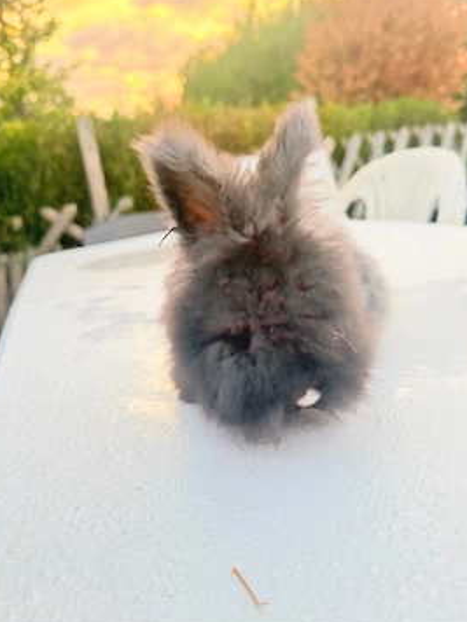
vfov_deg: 65.2
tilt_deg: -10.6
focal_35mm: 27
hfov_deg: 51.3
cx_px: 241
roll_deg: +8.7
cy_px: 283
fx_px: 486
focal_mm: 6.76
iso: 200
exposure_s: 1/165
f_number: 1.78
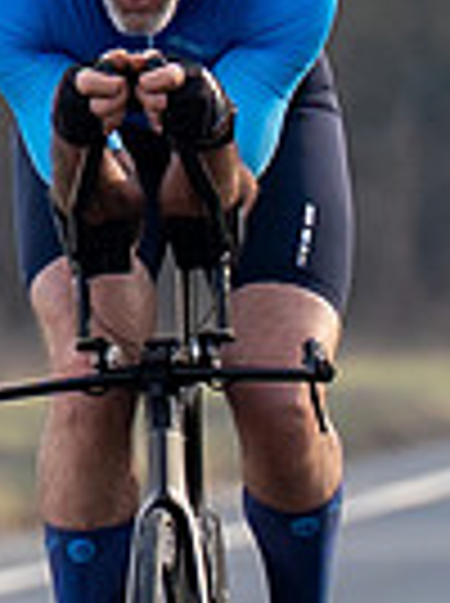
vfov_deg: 0.8
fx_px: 40759
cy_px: 180
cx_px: 41
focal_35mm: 2344
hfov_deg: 0.6
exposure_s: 1/800
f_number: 4
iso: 200
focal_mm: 182
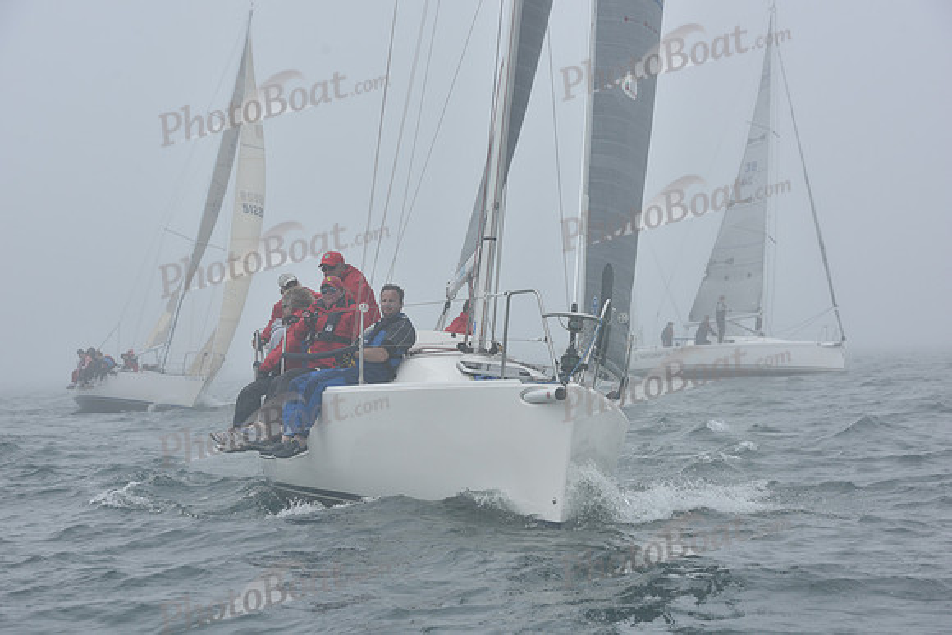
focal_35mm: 98
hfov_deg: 20.8
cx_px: 476
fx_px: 2592
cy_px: 318
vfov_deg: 14.0
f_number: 8
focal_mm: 98
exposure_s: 1/800
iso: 250
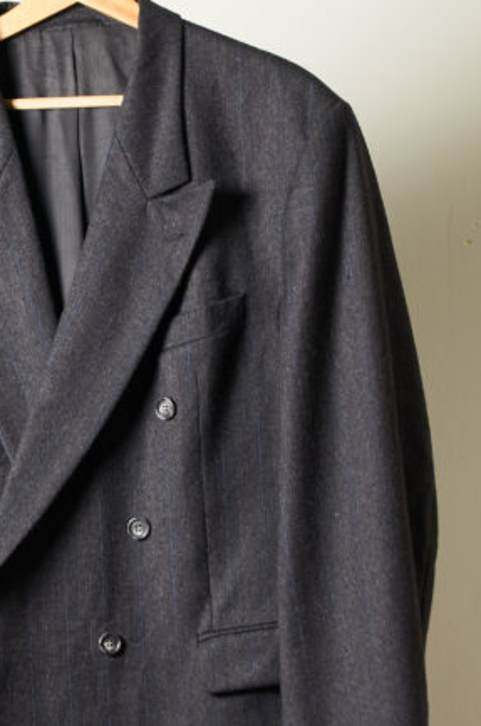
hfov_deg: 7.0
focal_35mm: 195
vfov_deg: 10.6
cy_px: 446
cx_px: 92
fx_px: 3927
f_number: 5.6
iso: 200
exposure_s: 1/125
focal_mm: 55
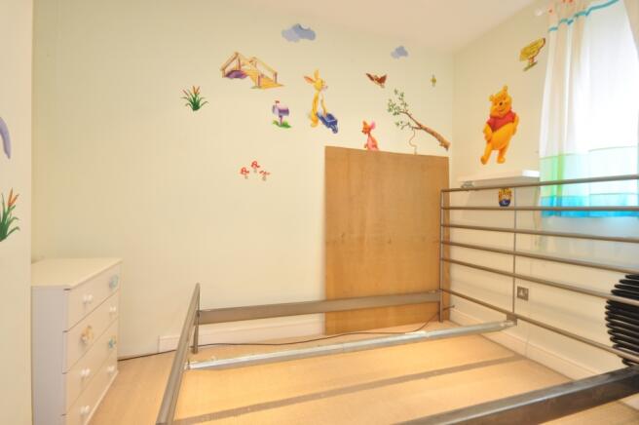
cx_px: 320
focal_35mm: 18
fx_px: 319
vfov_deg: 67.3
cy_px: 212
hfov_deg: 90.1
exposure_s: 1.6
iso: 200
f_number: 20
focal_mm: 12
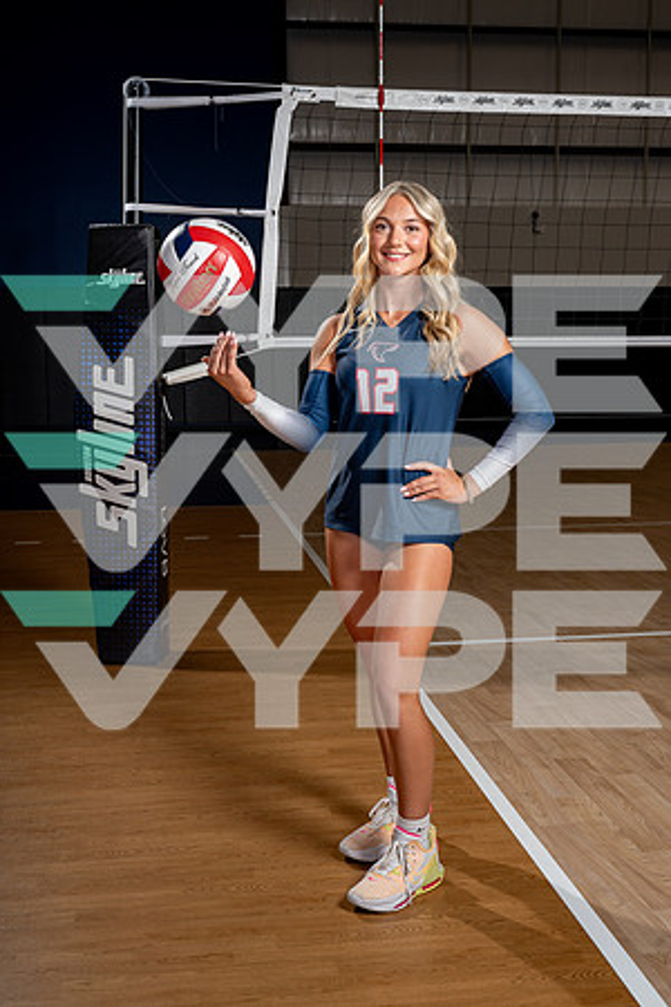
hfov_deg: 31.9
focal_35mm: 42
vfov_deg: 46.4
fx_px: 1174
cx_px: 336
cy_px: 504
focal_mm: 42
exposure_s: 1/250
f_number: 8
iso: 100
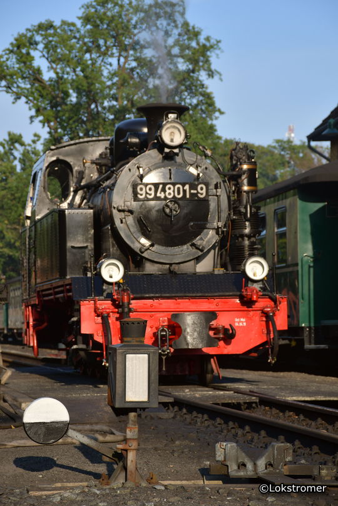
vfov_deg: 15.2
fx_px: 1899
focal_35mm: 135
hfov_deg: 10.2
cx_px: 169
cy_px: 253
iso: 200
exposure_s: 1/640
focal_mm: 90
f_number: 7.1
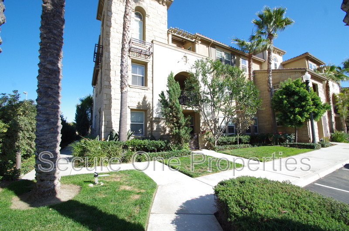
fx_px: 145
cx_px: 174
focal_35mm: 15
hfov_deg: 100.5
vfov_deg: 77.1
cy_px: 116
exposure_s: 1/400
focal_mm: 10
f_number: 8
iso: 200
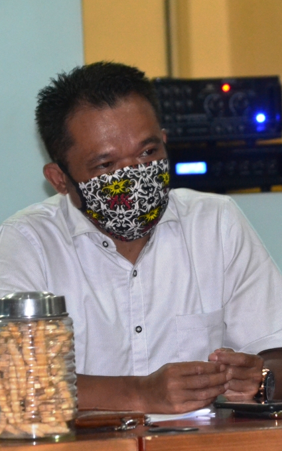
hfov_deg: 4.9
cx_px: 226
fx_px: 3283
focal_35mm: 267
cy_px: 226
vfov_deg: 7.9
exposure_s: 1/25
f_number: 6.3
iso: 3200
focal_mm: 116
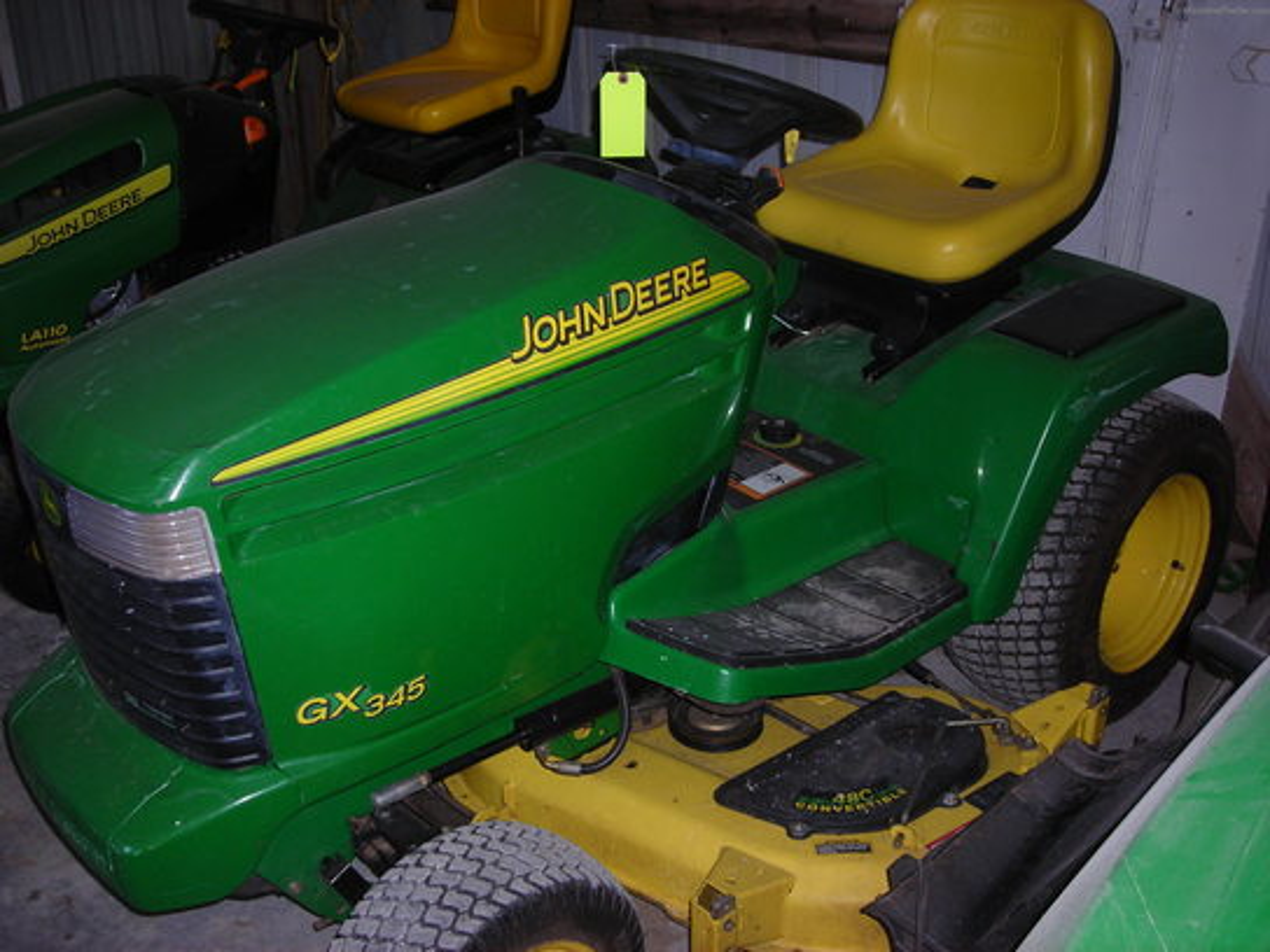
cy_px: 476
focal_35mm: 38
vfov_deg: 37.7
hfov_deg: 49.0
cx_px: 635
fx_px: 1394
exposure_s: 1/60.1
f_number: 3.2
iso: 69
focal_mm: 6.3
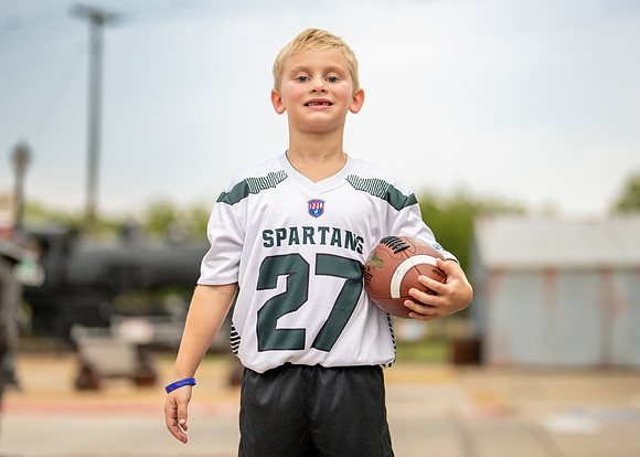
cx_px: 310
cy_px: 191
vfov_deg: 21.9
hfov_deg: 30.3
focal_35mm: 65
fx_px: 1182
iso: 400
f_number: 1.2
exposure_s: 1/3200
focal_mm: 50
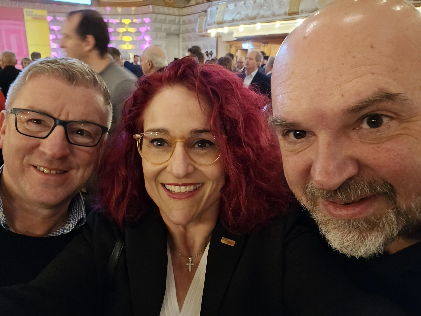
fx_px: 304
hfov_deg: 69.4
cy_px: 158
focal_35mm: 25
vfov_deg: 54.9
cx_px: 210
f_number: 2.2
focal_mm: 3.3
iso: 1000
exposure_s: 1/15
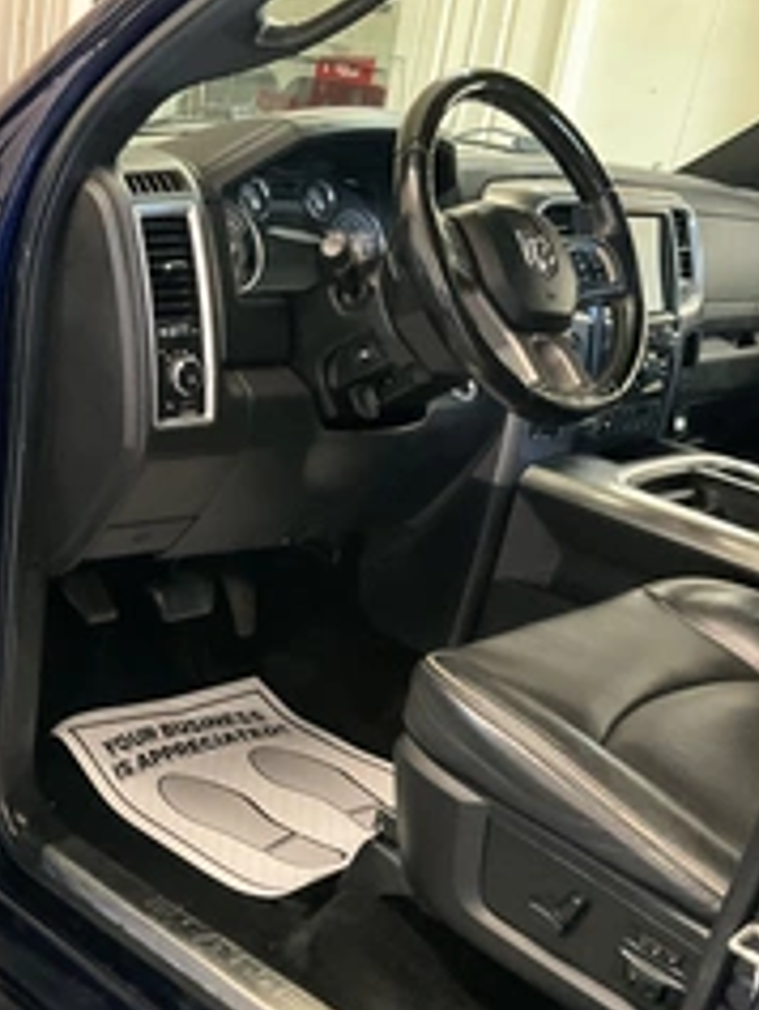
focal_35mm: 49
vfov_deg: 38.6
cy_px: 631
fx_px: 1431
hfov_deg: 28.8
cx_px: 119
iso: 500
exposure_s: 1/30
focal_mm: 3
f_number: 1.8
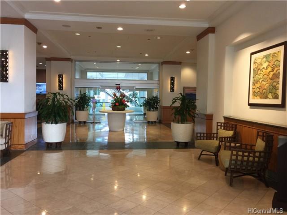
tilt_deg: -2.6
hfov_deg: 61.7
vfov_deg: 48.2
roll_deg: -0.2
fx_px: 240
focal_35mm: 29
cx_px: 144
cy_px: 108
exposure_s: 1/15
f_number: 2.2
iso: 32
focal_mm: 4.15
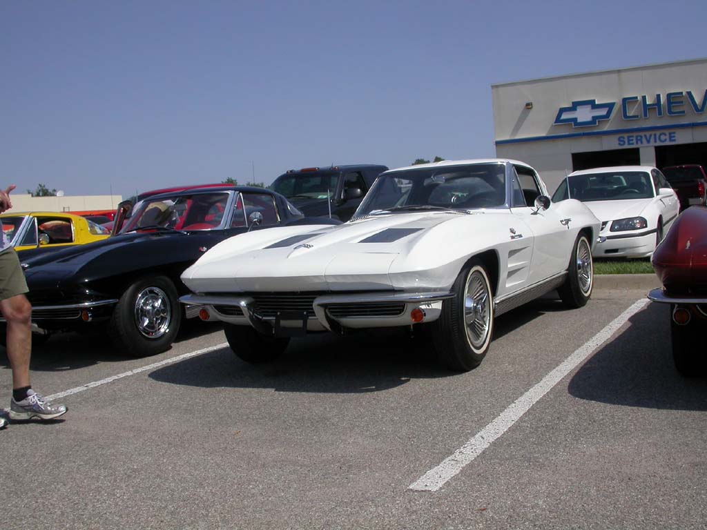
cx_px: 354
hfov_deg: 49.0
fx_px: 776
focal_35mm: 38
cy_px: 265
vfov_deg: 37.7
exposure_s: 1/648
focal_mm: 7.85
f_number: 7.5
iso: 100
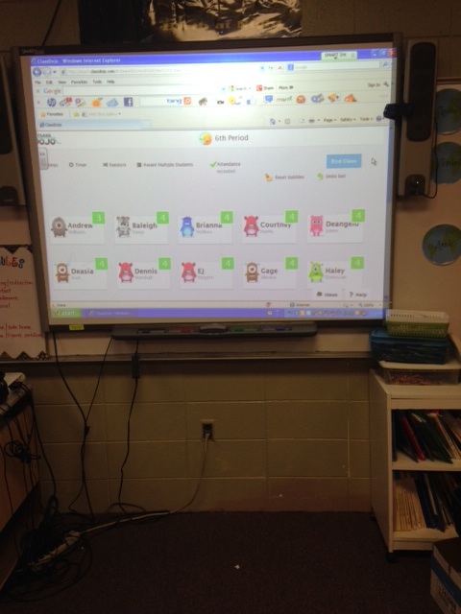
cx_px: 230
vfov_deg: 55.4
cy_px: 307
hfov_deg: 42.9
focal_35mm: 33
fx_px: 586
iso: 64
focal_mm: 4.12
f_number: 2.4
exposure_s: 1/60
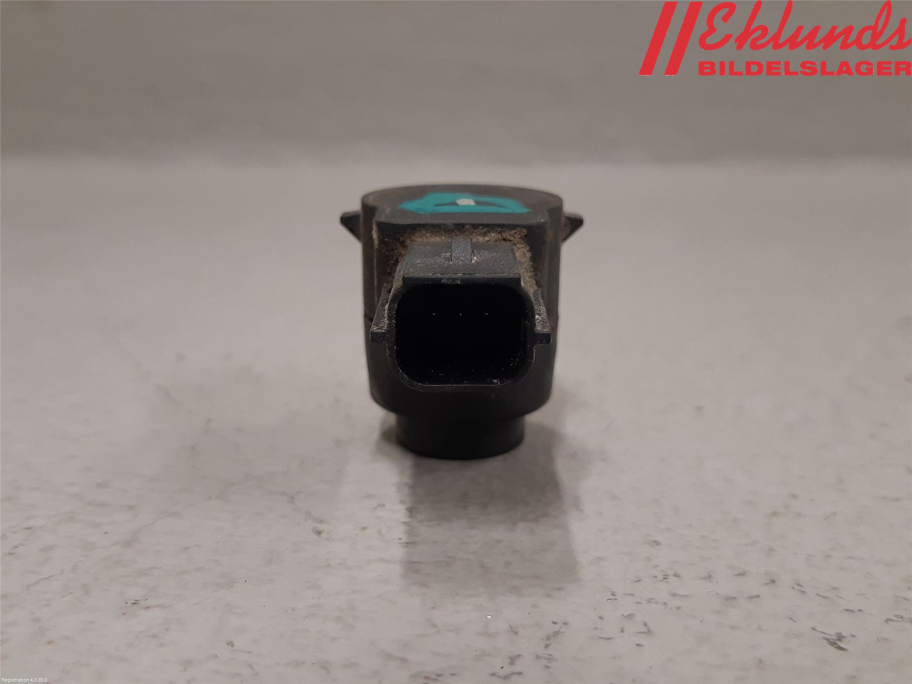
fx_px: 685
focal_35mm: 26
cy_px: 342
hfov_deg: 67.3
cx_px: 456
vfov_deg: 53.1
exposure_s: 1/50
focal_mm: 3.93
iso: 125
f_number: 1.7
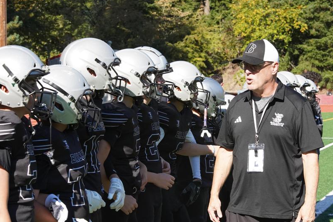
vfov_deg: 11.8
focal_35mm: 116
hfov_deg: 17.6
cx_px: 186
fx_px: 1073
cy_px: 124
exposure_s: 1/1600
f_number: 11
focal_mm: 90
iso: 4000
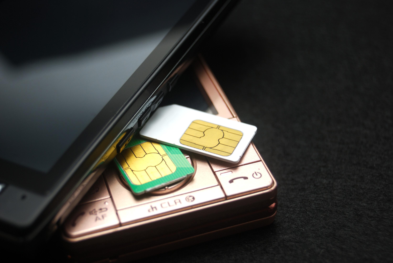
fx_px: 902
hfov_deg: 24.6
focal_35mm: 82
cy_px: 132
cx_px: 196
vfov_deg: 16.6
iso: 100
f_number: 5.6
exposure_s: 1/5
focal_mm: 55
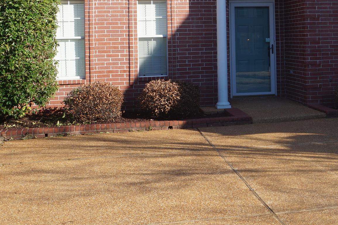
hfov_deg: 24.5
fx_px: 732
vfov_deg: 17.2
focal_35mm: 78
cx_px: 358
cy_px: 10
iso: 100
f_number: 10
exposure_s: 1/80
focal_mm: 22
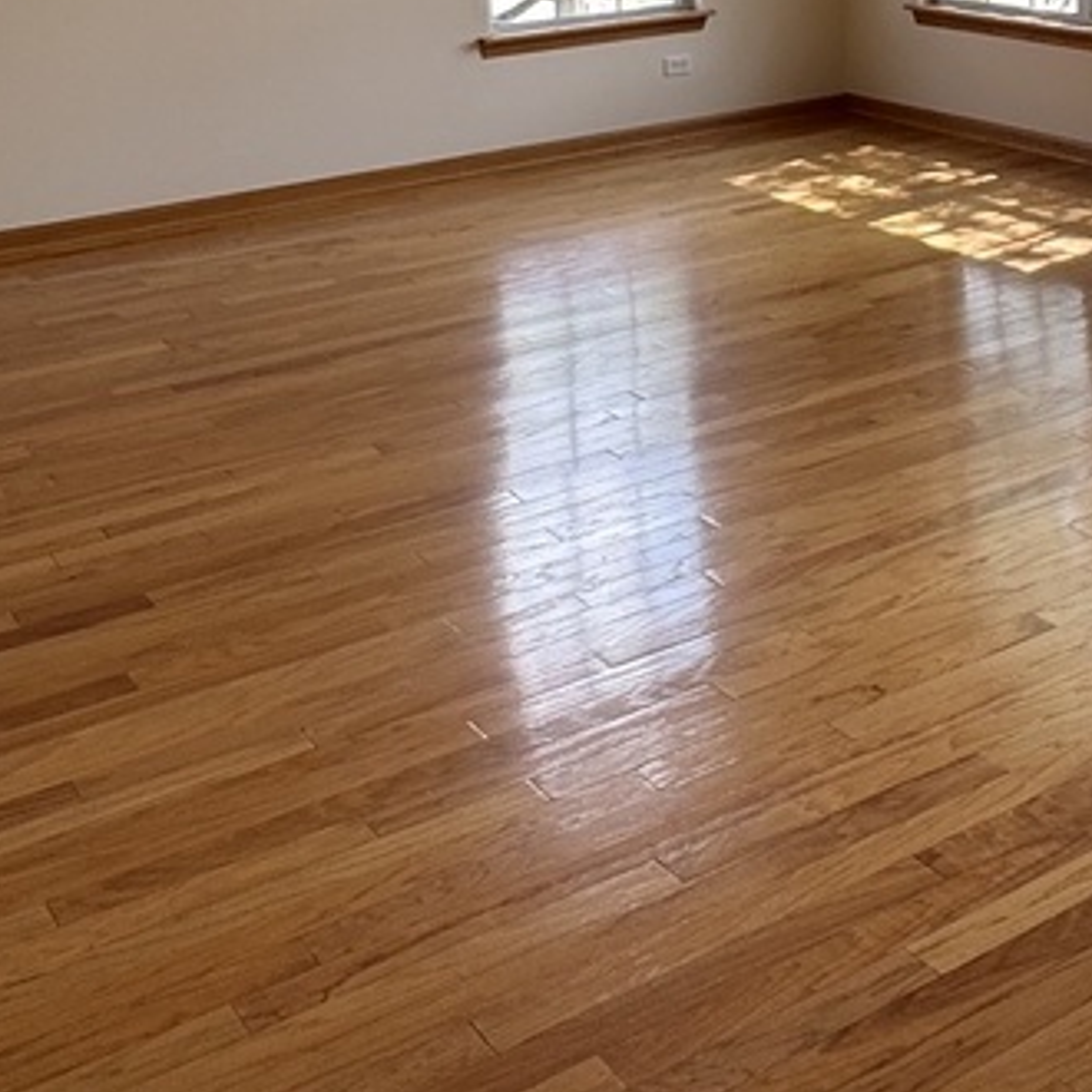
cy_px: -146
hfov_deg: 30.2
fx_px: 1927
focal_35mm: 54
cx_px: 986
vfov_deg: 28.4
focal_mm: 2.22
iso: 40
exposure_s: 1/99
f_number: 2.2
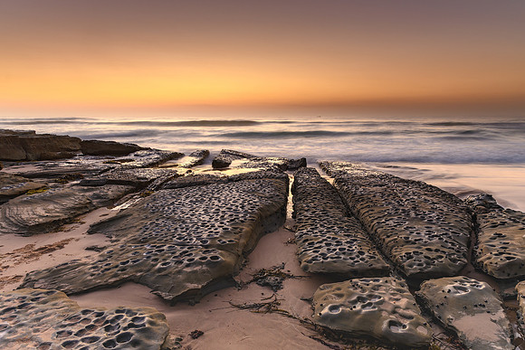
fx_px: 357
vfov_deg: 52.3
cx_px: 265
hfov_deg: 72.6
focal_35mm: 24
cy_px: 176
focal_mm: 16
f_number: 9
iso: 100
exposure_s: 1.6
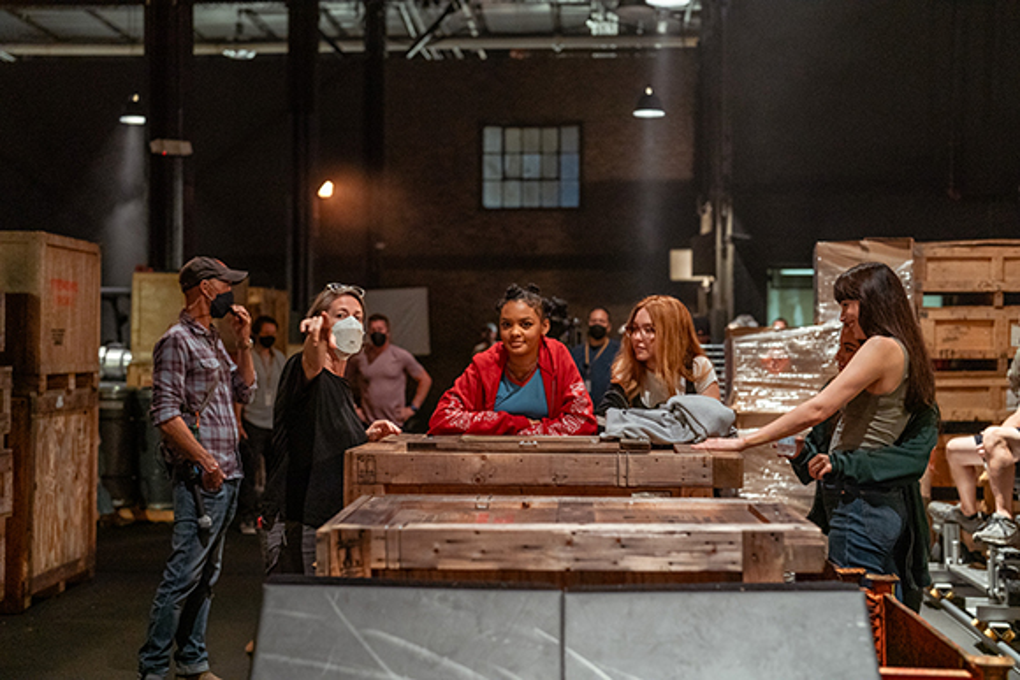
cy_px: 340
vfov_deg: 27.0
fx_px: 1417
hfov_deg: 39.6
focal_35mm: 50
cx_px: 510
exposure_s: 1/100
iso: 3200
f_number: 2
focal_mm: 50
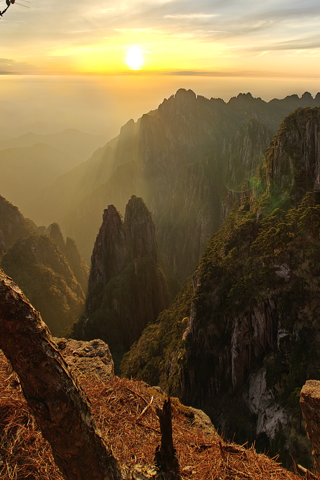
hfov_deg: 54.4
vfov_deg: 71.7
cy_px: 130
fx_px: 307
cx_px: 204
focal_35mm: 23
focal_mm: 2.62
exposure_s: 1/463
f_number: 2.2
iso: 64
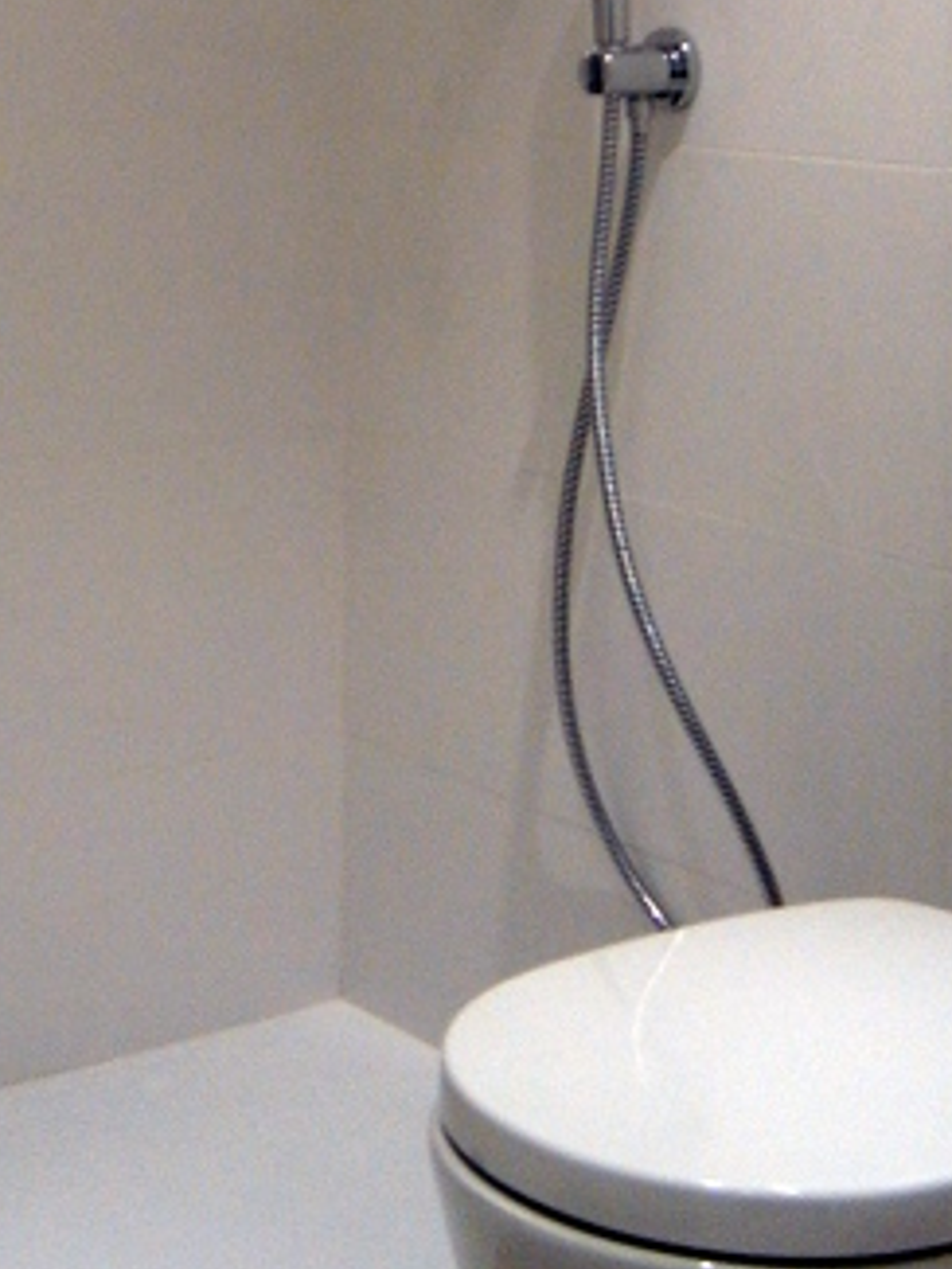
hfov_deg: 20.4
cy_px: -16
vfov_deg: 25.6
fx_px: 2638
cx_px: 287
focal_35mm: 72
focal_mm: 4.7
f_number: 2.8
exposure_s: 1/30
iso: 125
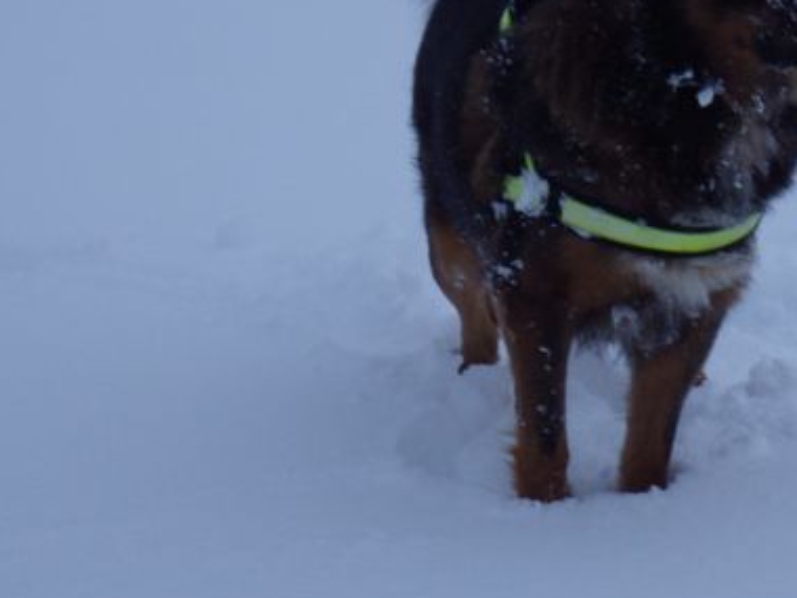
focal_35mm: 162
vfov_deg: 9.1
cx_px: 698
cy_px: 118
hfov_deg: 12.1
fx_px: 3730
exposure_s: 1/80
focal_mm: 13.7
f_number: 4.8
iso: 125
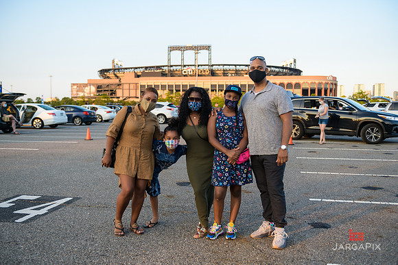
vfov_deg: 36.9
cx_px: 199
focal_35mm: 36
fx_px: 398
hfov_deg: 53.1
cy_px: 132
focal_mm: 36
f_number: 3.2
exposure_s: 1/250
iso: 200
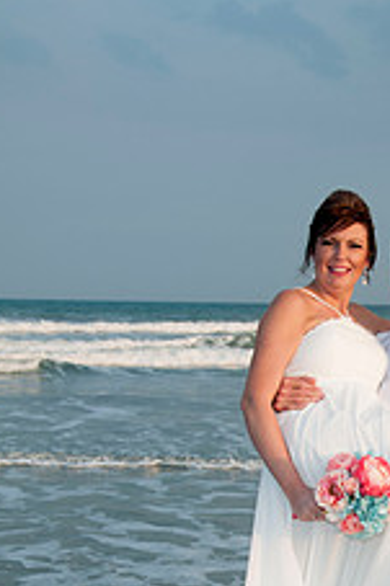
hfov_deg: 14.2
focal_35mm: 95
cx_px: 371
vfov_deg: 21.0
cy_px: 537
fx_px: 1546
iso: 100
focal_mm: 32
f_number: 5.6
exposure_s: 1/250
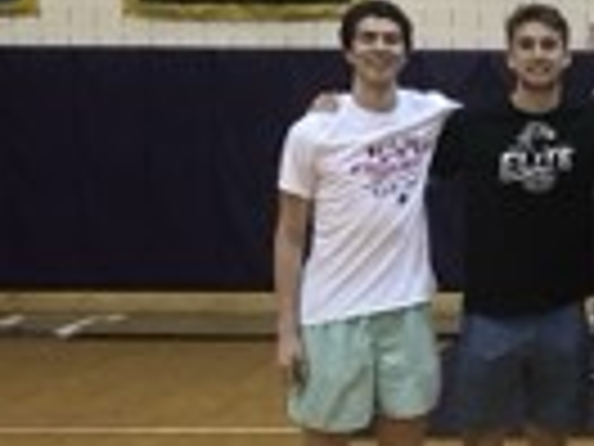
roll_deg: +0.7
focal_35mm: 170
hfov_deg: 11.3
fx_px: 2917
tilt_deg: -3.7
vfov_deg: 8.7
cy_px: 378
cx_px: 828
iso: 40
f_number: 1.8
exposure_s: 1/30
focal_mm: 3.99
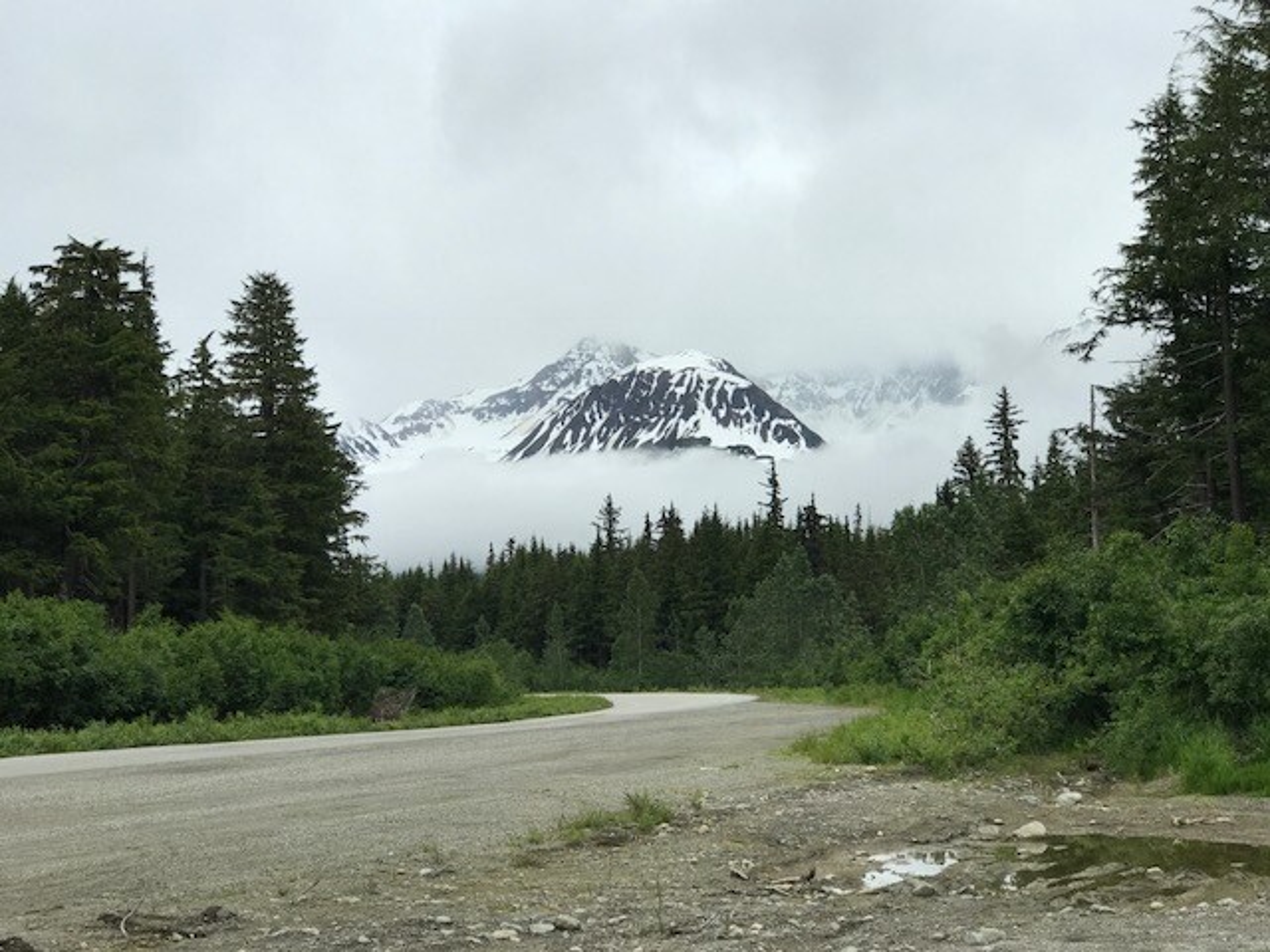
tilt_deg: +5.7
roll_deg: +0.7
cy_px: 476
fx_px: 2091
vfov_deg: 25.7
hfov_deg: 33.8
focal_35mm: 57
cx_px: 635
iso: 20
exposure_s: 1/507
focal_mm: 6.6
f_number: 2.8
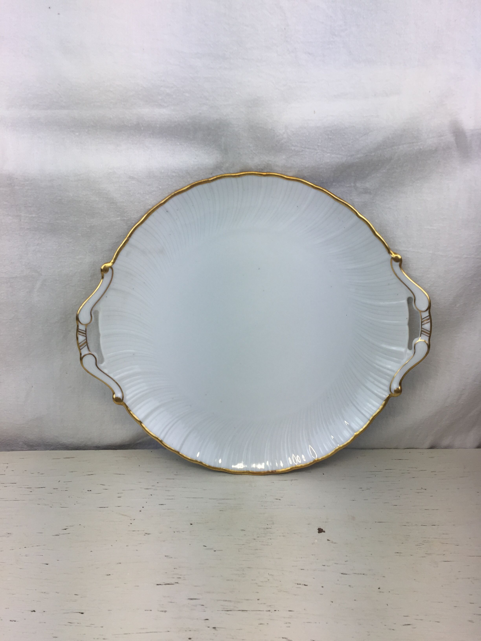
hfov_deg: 48.2
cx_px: 240
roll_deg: -0.3
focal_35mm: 29
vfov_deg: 61.7
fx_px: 537
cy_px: 320
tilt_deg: -17.6
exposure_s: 1/211
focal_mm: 4.15
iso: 32
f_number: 2.2
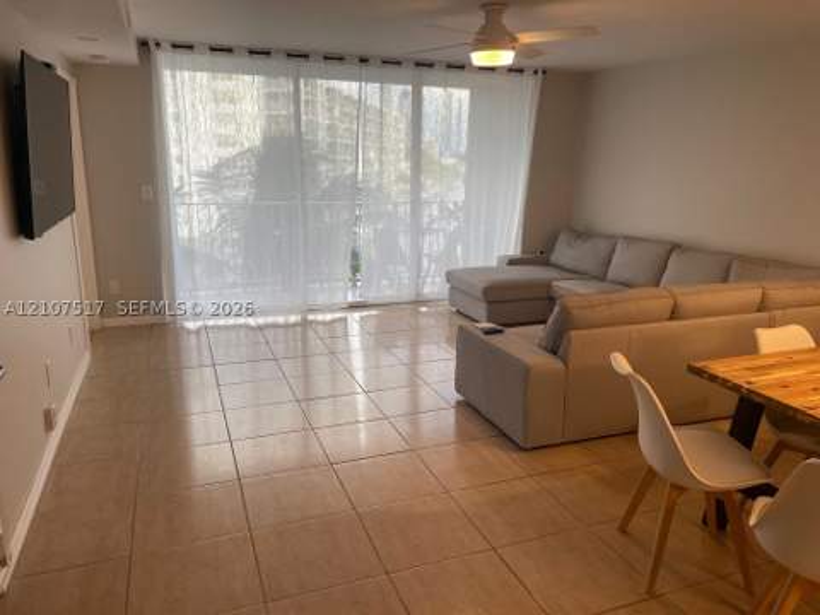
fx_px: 616
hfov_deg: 67.3
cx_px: 410
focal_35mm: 26
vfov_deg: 53.1
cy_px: 308
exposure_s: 1/120
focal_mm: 4.2
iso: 100
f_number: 1.6
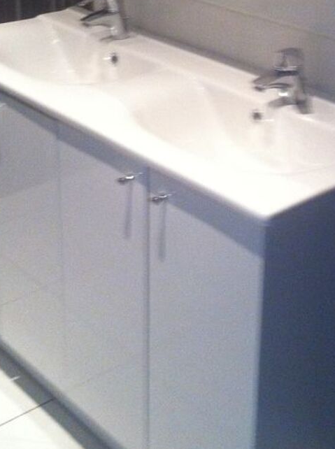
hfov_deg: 20.1
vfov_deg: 26.3
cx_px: 172
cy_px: 99
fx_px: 945
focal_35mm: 73
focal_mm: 3.85
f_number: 2.8
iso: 250
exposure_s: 1/17
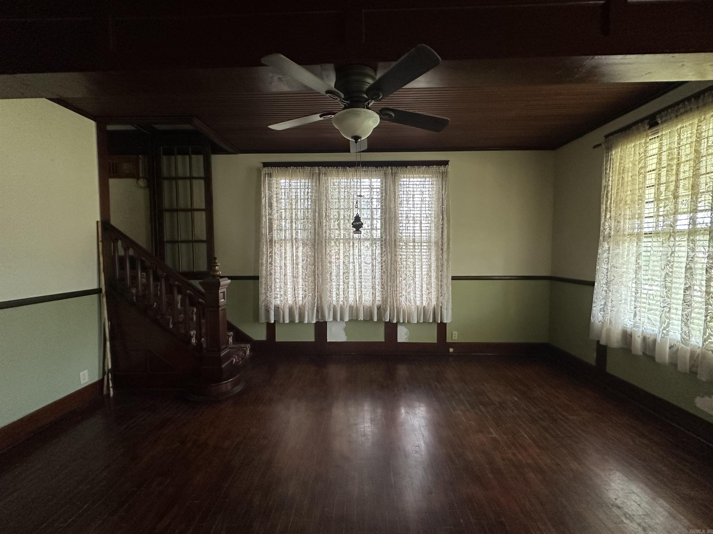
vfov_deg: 85.7
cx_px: 356
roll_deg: -0.1
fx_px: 288
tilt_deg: -2.4
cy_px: 267
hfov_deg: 102.1
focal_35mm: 14
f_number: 2.2
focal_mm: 2.22
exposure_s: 1/72
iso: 320
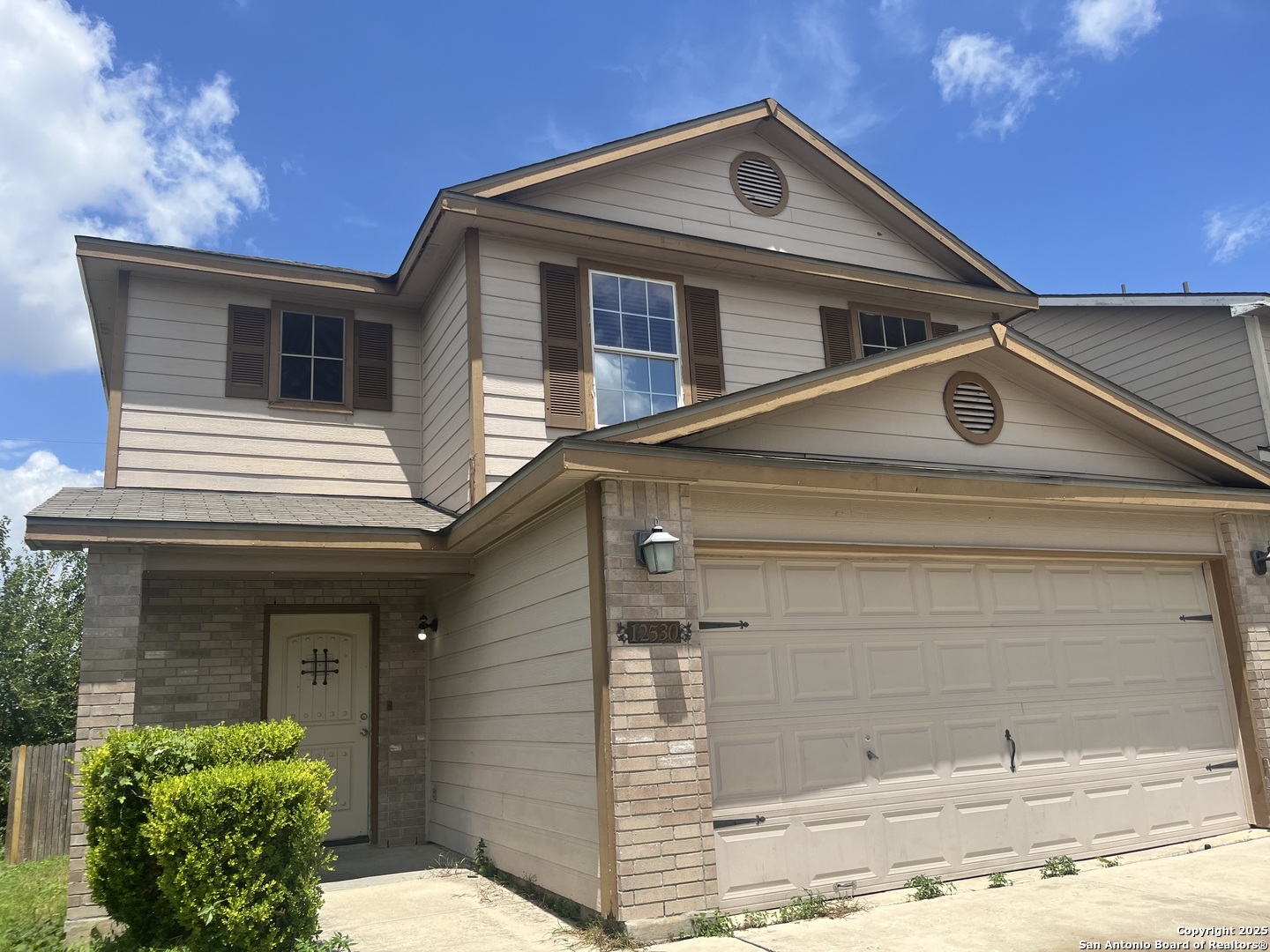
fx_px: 954
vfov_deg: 53.1
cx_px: 635
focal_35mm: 26
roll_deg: +2.6
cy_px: 476
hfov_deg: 67.3
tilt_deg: +11.0
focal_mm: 5.1
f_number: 1.6
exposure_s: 1/4016
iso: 50
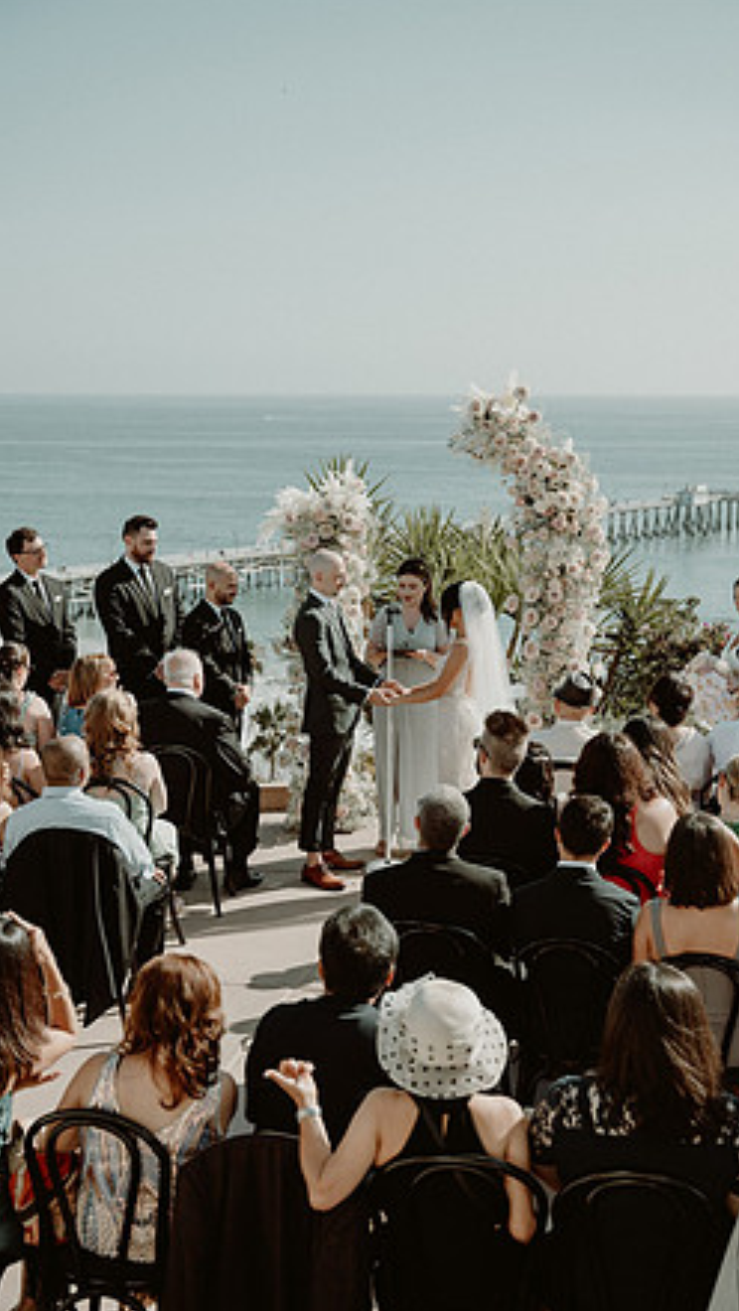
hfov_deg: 22.7
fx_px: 1843
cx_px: 393
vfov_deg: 39.2
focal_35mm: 53
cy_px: 653
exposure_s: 1/1250
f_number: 4
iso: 160
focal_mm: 49.5
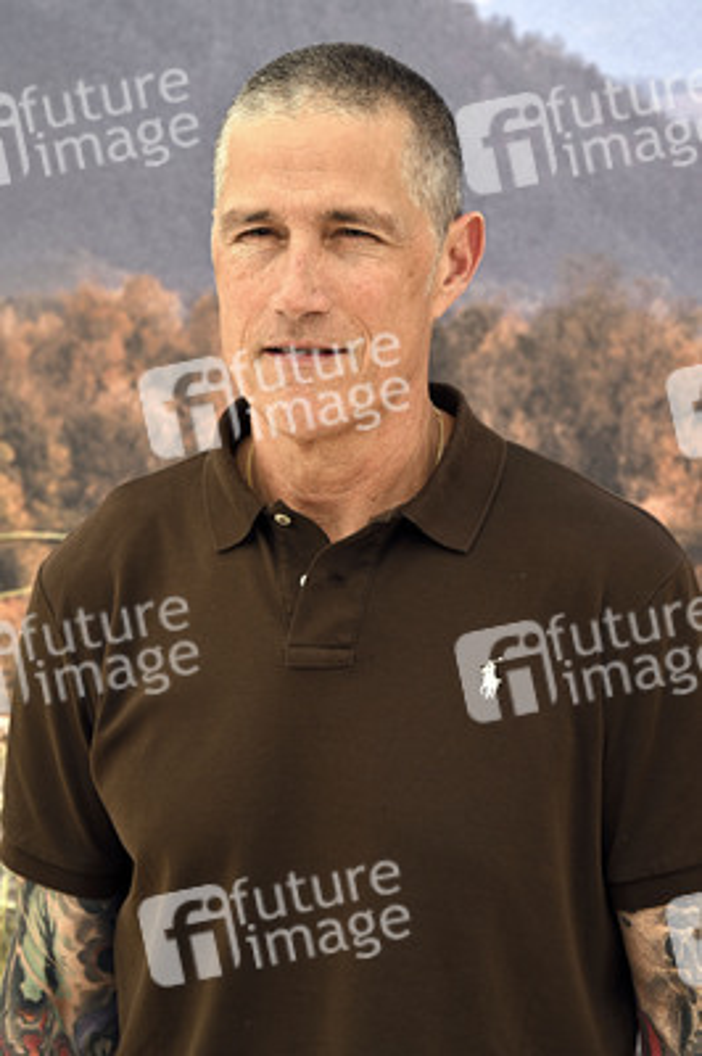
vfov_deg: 18.1
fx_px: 3311
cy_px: 528
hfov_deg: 12.1
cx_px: 351
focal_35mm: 113
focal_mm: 113
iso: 200
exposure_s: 1/320
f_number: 8
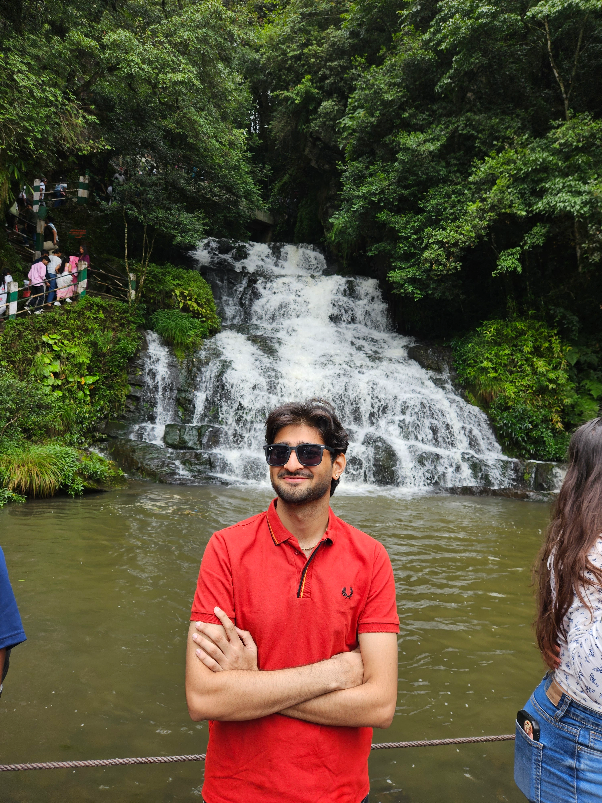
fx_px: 533
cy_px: 402
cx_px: 301
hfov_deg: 58.9
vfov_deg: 73.9
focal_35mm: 23
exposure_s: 1/285
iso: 25
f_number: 1.8
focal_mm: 5.4
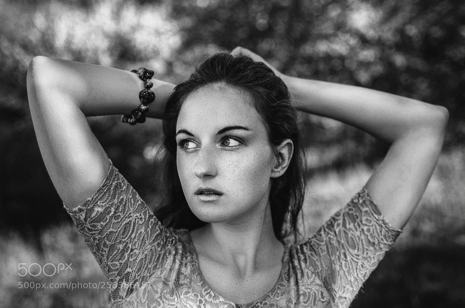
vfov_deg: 25.6
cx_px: 232
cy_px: 154
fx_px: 677
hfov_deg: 37.9
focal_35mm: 52
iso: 100
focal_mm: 35
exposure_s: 1/640
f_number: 2.2
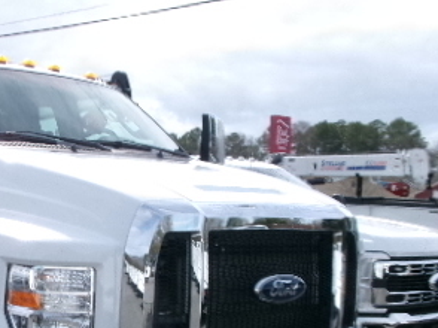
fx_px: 771
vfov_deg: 23.5
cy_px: 274
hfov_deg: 30.5
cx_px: 58
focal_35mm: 61
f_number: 10.8
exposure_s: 1/100
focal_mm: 5.1
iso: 100
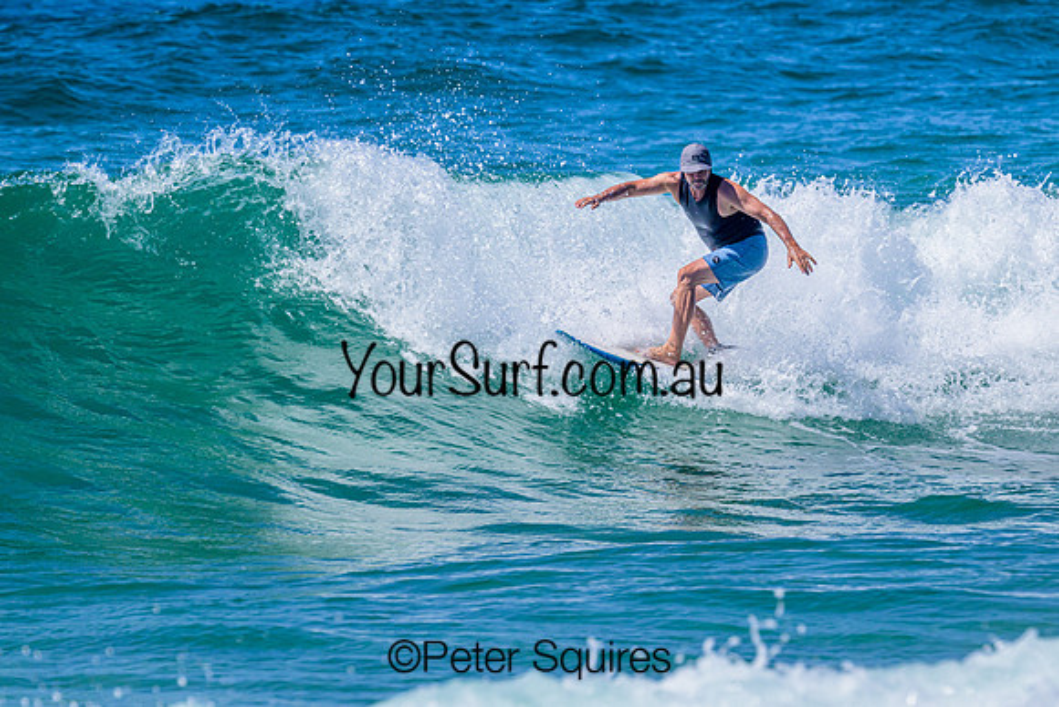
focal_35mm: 703
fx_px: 20691
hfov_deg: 2.9
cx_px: 665
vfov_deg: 2.0
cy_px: 263
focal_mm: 560
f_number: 11
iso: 720
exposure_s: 1/2000
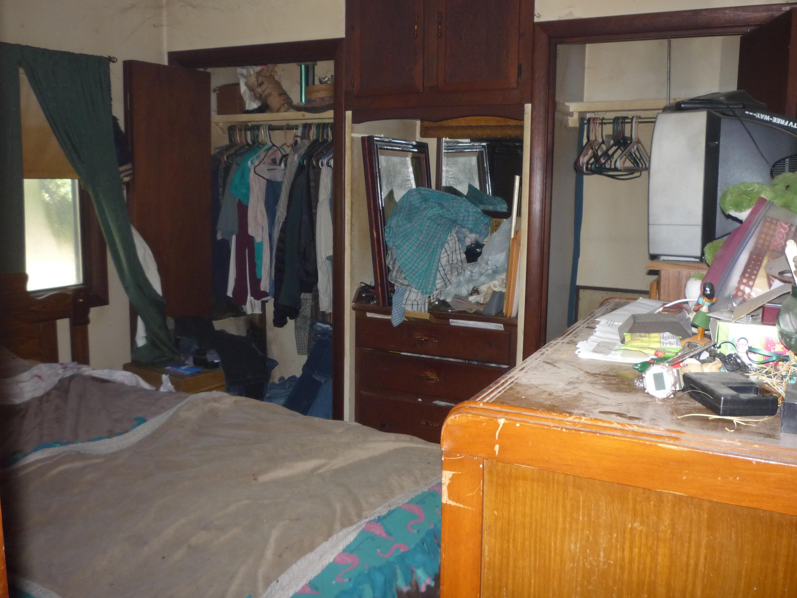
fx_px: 737
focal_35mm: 32
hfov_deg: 56.8
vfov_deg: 44.2
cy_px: 299
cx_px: 398
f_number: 3.3
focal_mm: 5.2
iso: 250
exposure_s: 1/30
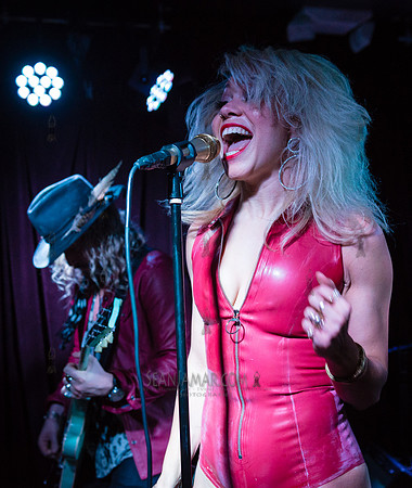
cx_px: 203
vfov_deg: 35.1
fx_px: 772
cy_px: 244
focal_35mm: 52
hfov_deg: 29.9
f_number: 3.5
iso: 4000
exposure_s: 1/160
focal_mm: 38
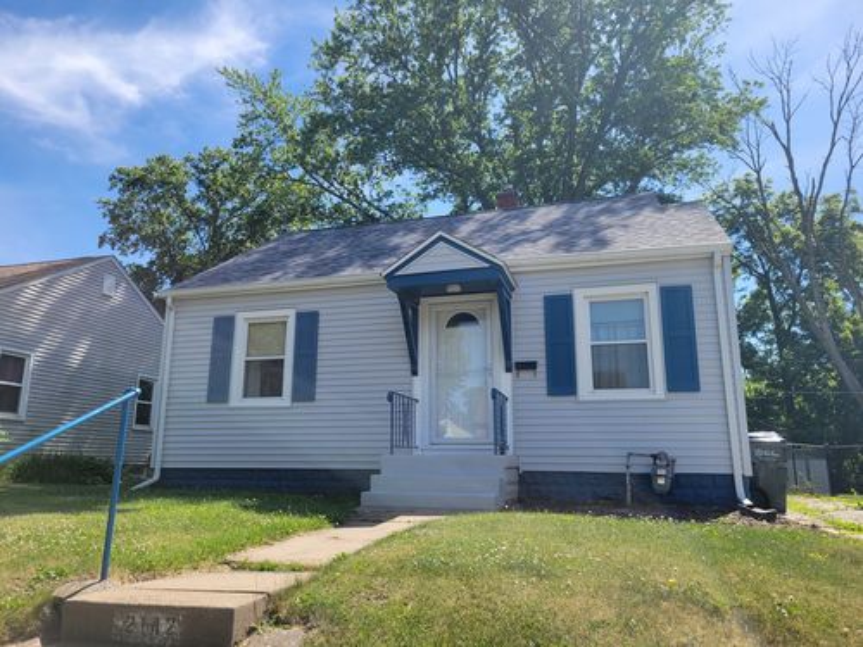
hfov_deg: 67.3
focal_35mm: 26
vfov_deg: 53.1
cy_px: 324
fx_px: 648
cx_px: 432
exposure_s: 1/1636
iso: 40
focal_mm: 5.4
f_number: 1.8
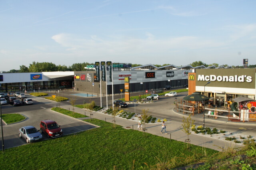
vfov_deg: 47.9
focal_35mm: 27
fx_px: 192
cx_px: 128
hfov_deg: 67.4
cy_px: 85
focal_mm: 18
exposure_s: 1/125
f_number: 11
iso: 200
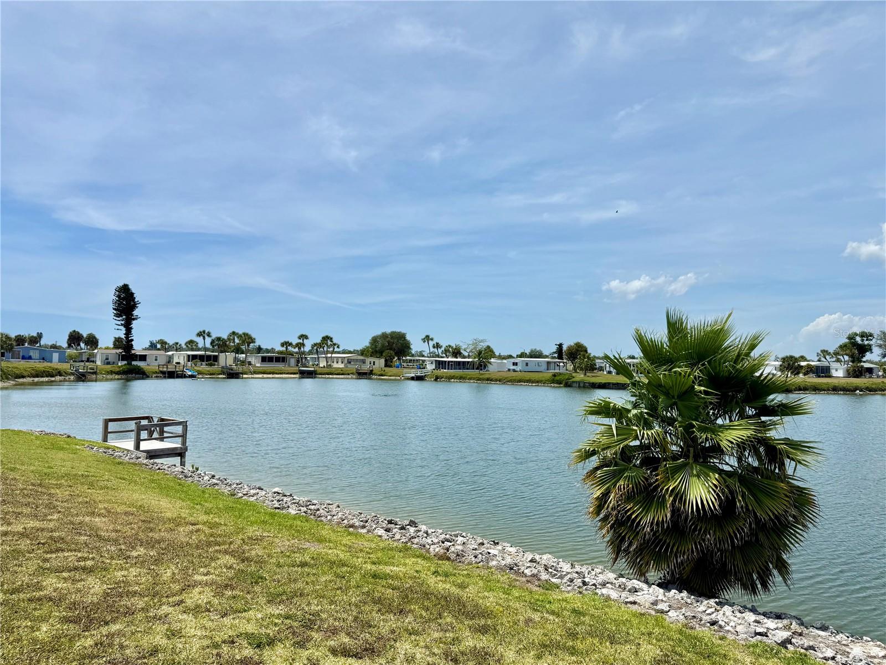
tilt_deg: +2.0
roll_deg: -0.9
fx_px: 614
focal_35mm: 24
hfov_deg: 71.6
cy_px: 332
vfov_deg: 56.8
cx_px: 443
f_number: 1.78
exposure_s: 1/10309
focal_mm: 6.76
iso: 80
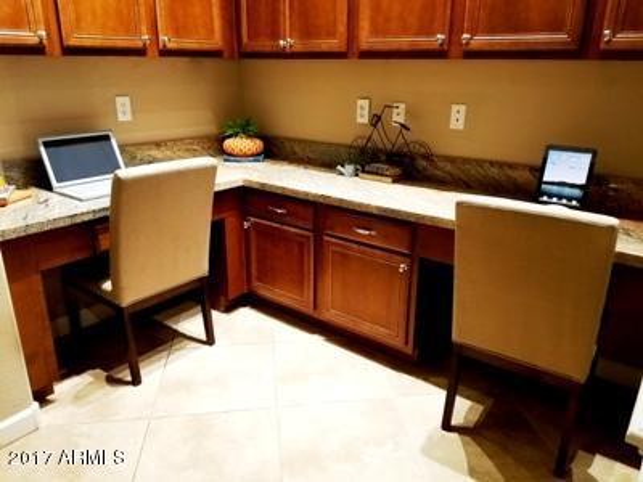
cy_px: 241
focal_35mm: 26
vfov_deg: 53.1
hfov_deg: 67.3
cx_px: 322
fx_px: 483
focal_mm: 4.2
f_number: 1.7
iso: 125
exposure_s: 1/24
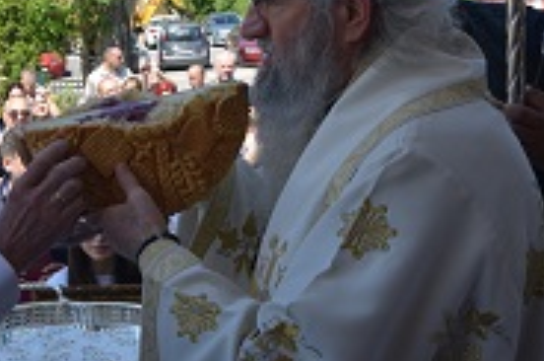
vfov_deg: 21.7
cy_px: 121
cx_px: 15
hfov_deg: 30.4
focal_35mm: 62
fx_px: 937
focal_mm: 19
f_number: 9
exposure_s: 1/320
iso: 200
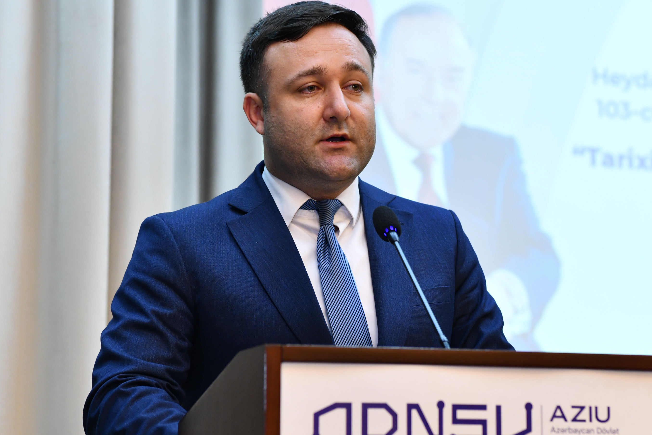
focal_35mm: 107
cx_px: 401
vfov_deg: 12.8
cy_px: 197
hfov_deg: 19.1
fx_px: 1938
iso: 1600
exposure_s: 1/100
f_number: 4.5
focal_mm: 70
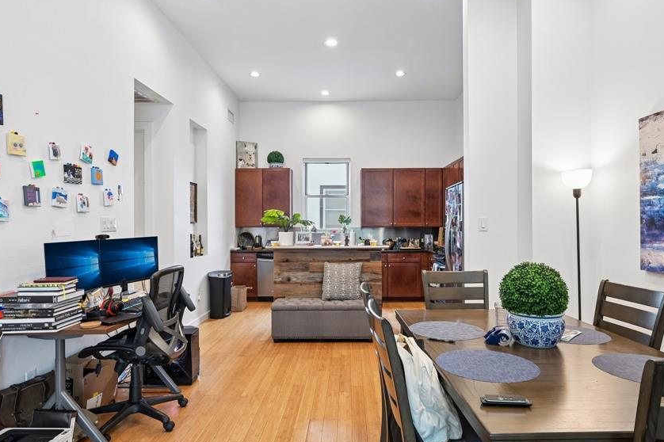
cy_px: 222
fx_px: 406
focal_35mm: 22
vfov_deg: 57.2
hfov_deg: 78.6
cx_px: 344
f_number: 8
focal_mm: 18
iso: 400
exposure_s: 1/8
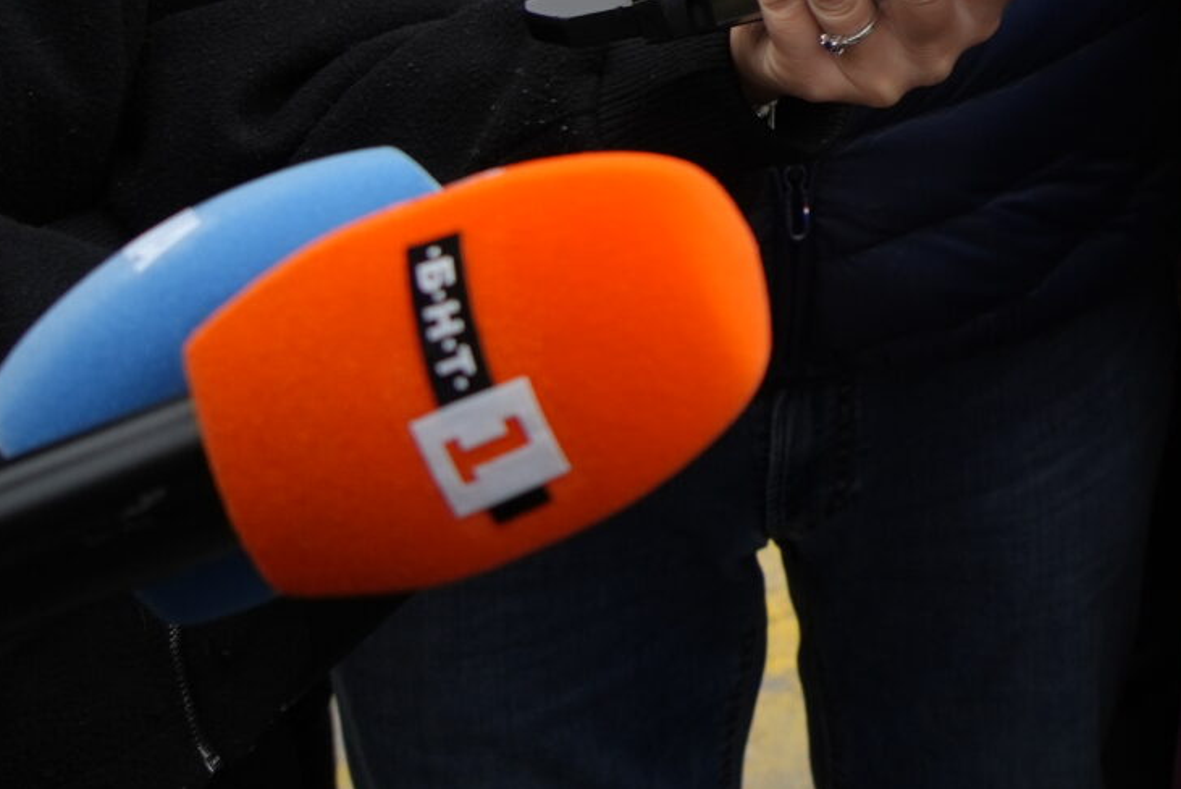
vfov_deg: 14.8
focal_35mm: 84
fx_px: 2757
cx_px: 2005
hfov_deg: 19.4
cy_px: -500
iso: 200
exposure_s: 1/160
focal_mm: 24
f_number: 4
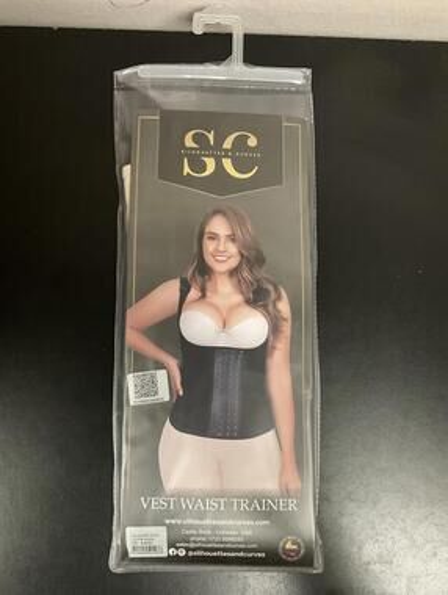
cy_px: 298
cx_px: 224
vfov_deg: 61.6
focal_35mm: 29
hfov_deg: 48.3
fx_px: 499
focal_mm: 3
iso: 200
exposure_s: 1/60
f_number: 1.8
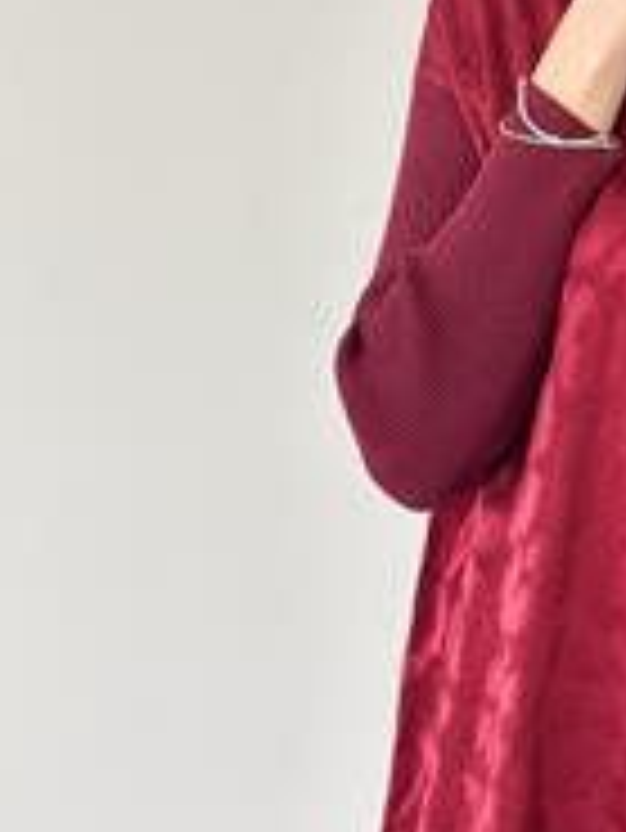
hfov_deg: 10.6
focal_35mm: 138
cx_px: 707
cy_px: 349
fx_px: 3324
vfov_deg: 14.3
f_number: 1.78
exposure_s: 1/50
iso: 160
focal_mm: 6.86
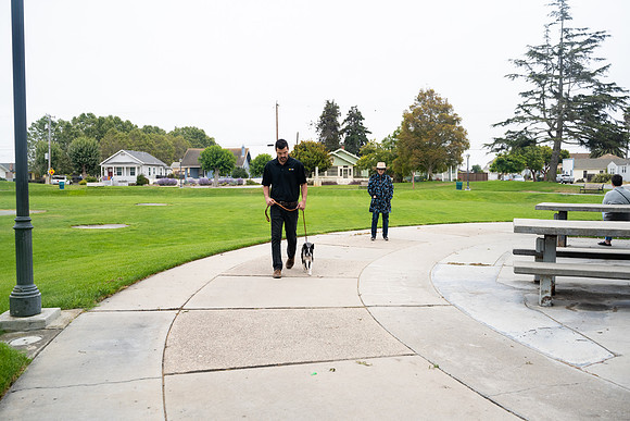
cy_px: 210
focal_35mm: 33
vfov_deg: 40.0
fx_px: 578
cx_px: 315
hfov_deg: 57.2
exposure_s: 1/500
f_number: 4
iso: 640
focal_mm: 33
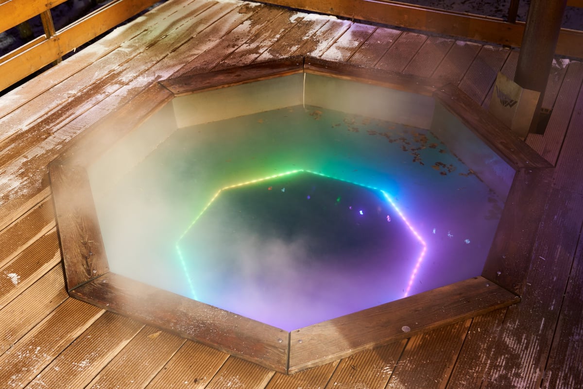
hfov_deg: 48.4
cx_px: 292
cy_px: 194
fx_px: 648
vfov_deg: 33.4
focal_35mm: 40
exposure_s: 1.3
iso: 500
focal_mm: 40
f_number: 5
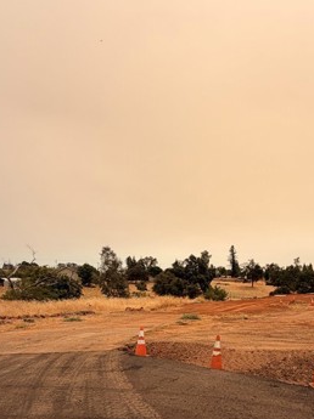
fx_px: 315
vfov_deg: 64.3
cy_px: 301
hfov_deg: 51.5
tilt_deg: -4.2
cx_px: 222
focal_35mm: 26
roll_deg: +1.0
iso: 20
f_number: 2.2
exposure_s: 1/1125
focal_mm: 2.22
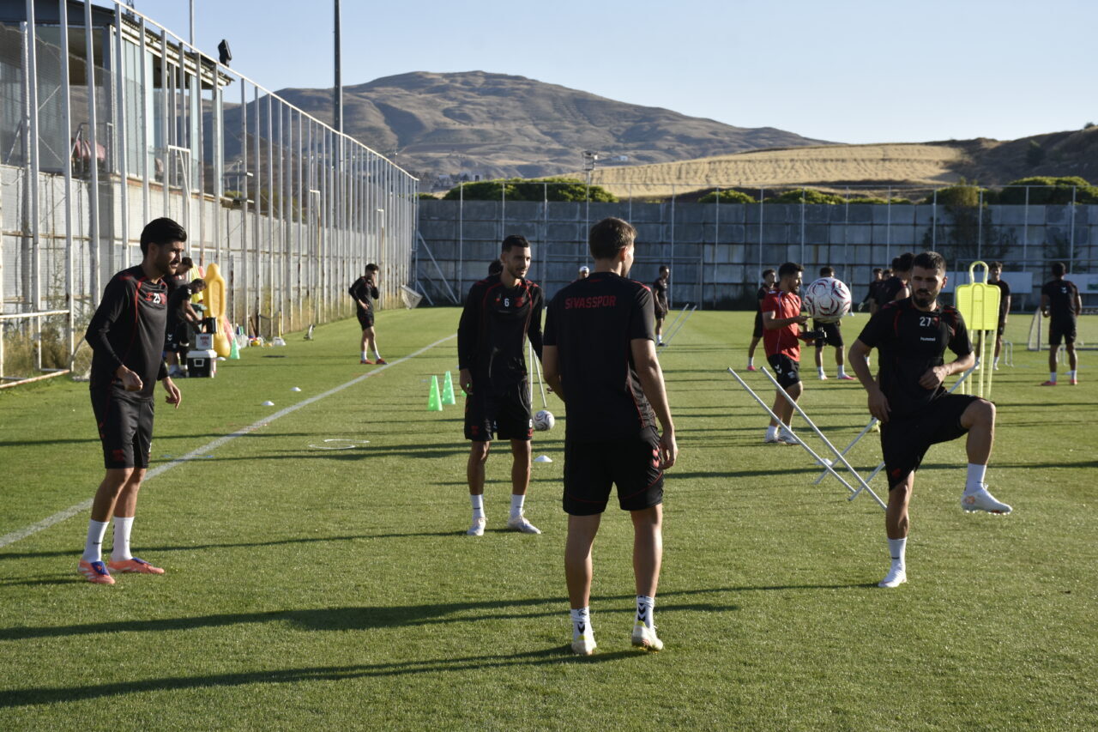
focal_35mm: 75
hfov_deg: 27.0
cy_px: 366
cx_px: 549
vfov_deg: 18.2
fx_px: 2287
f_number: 8
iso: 220
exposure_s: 1/500
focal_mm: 50
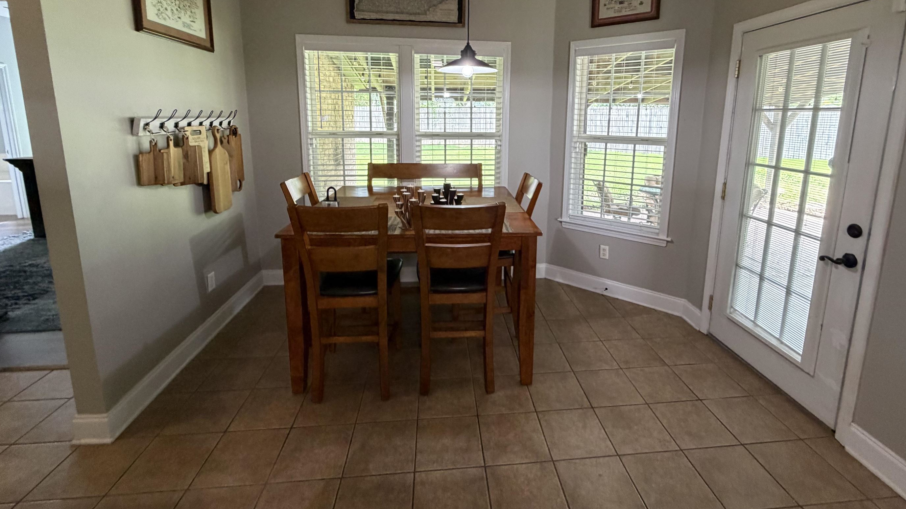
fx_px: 408
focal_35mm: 17
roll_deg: +0.2
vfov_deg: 62.7
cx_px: 479
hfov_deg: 95.8
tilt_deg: -10.2
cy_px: 181
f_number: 2.2
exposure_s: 1/83
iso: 320
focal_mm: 2.22
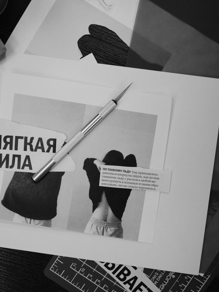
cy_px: 153
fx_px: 430
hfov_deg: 28.6
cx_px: 109
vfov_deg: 37.5
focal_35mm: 51
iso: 5000
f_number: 5.6
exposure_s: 1/550
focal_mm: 31
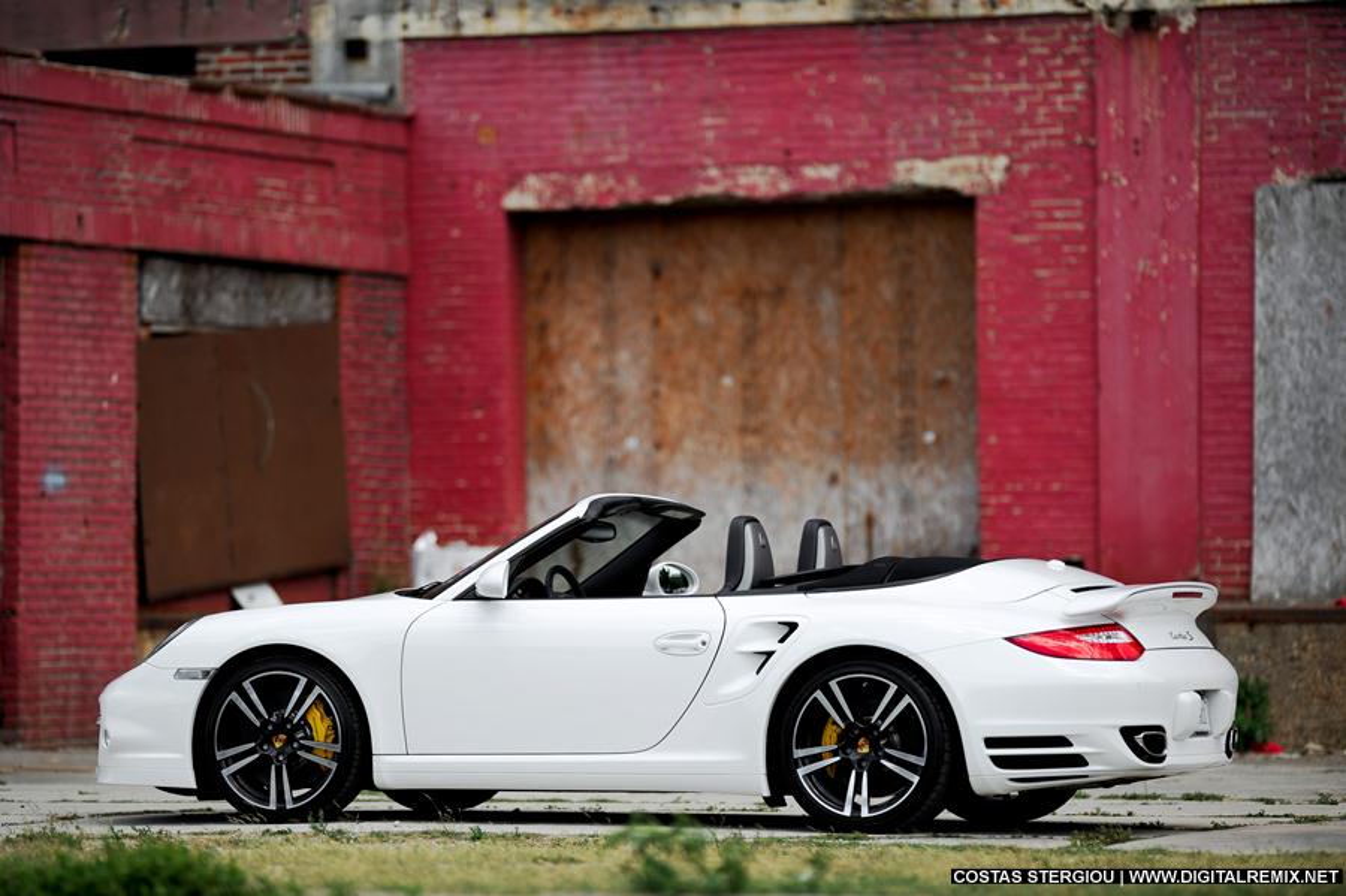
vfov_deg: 6.9
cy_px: 448
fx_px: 7473
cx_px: 673
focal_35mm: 200
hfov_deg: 10.3
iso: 100
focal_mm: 200
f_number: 2
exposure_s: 1/3200
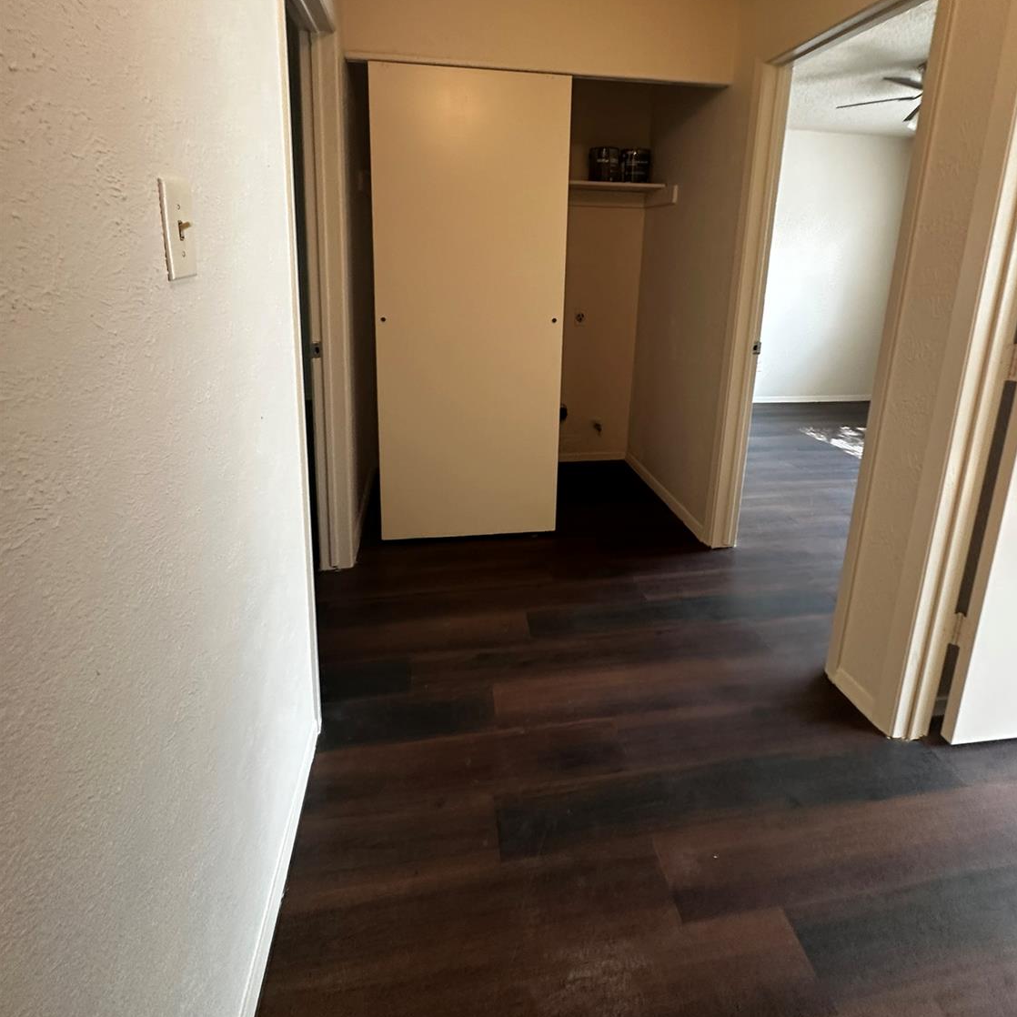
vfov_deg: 81.7
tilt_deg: -10.4
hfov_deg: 83.9
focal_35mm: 17
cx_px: 523
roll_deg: +1.0
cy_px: 357
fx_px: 565
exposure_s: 1/60
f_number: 2.2
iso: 200
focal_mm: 2.22
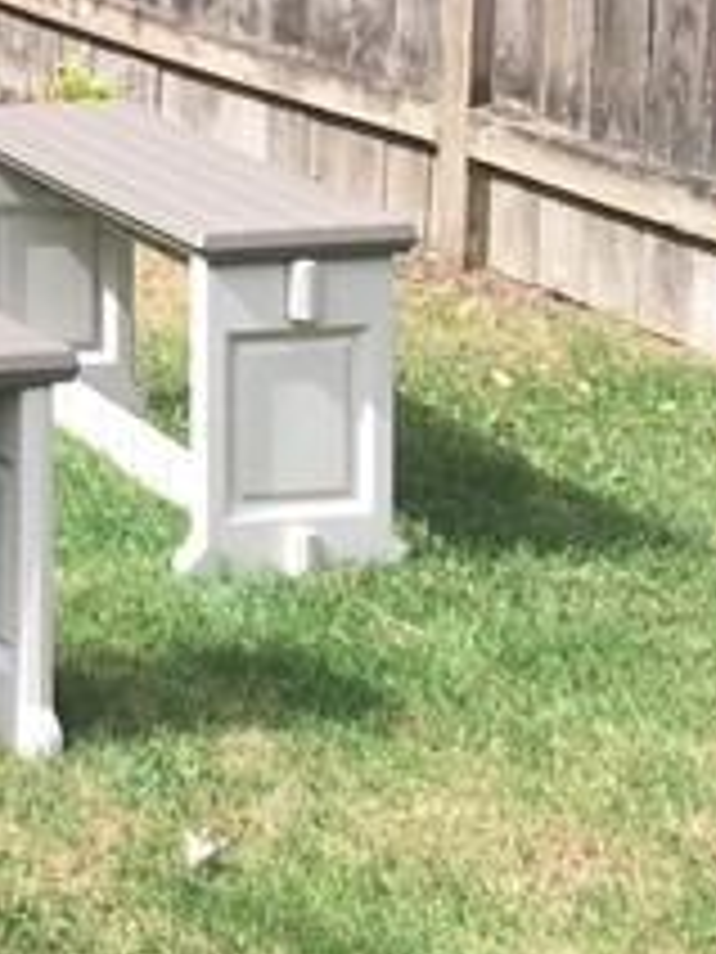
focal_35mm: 140
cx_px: -1090
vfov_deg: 13.7
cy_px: -148
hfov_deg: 9.3
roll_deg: +0.2
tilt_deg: -7.8
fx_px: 3861
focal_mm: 4.15
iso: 25
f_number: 2.2
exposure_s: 1/557
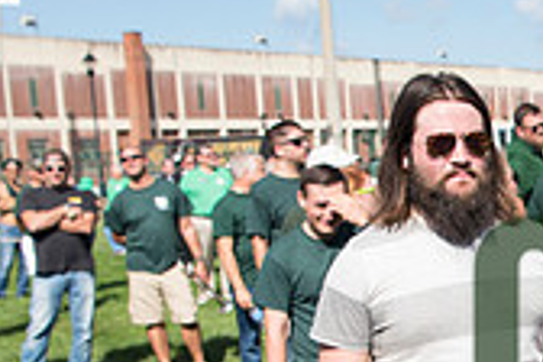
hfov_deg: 21.9
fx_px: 1252
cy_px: 370
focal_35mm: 83
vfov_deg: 16.1
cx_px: 718
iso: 250
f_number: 4.5
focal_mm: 24
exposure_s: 1/1600
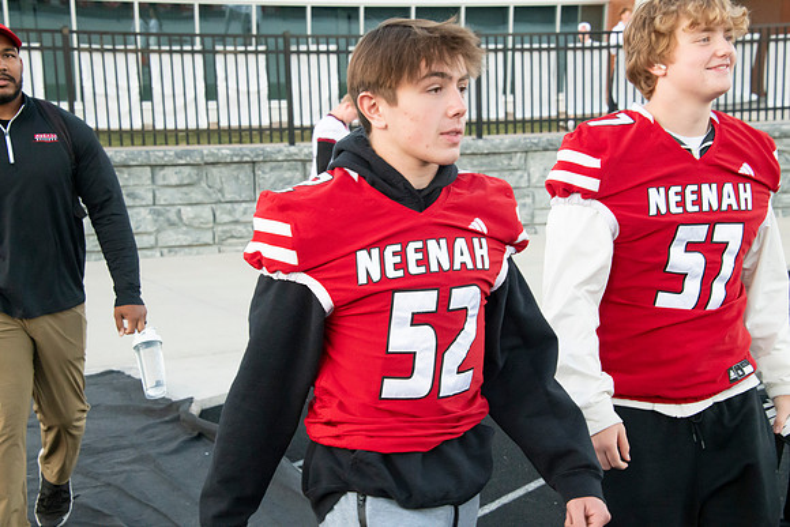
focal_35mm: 70
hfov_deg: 28.8
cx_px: 395
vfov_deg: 19.5
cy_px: 264
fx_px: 1536
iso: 8000
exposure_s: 1/500
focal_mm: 70
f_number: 9
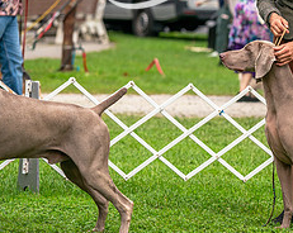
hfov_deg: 6.3
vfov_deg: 5.1
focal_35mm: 305
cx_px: 311
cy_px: 35
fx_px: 2640
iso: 400
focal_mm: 111
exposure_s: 1/1250
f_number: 3.5
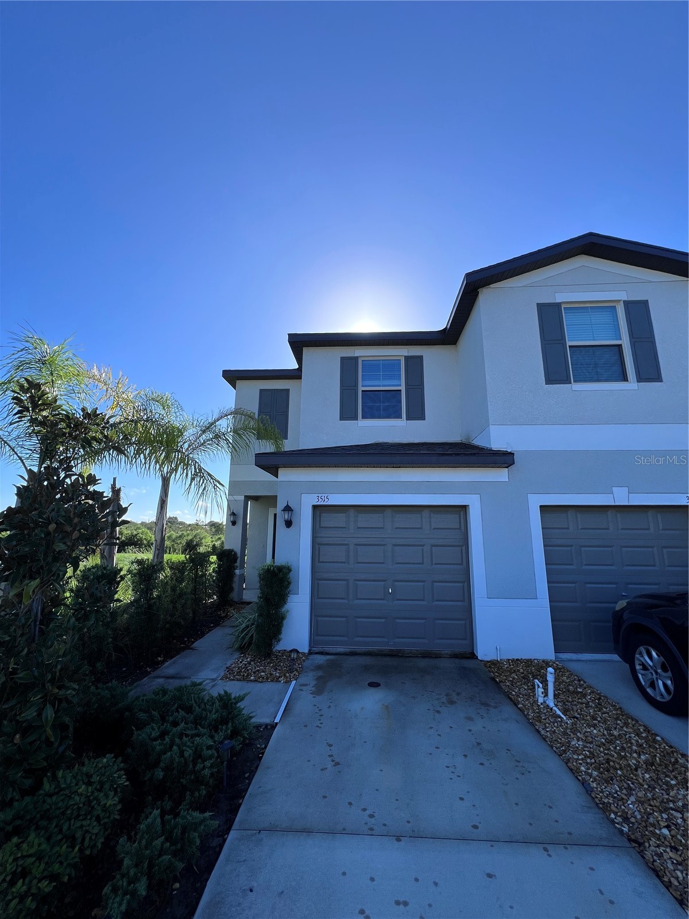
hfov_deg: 89.9
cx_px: 344
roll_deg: -0.4
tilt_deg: +11.7
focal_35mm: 13
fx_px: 345
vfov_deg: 106.2
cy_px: 460
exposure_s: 1/1220
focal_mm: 1.57
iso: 32
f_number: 1.8
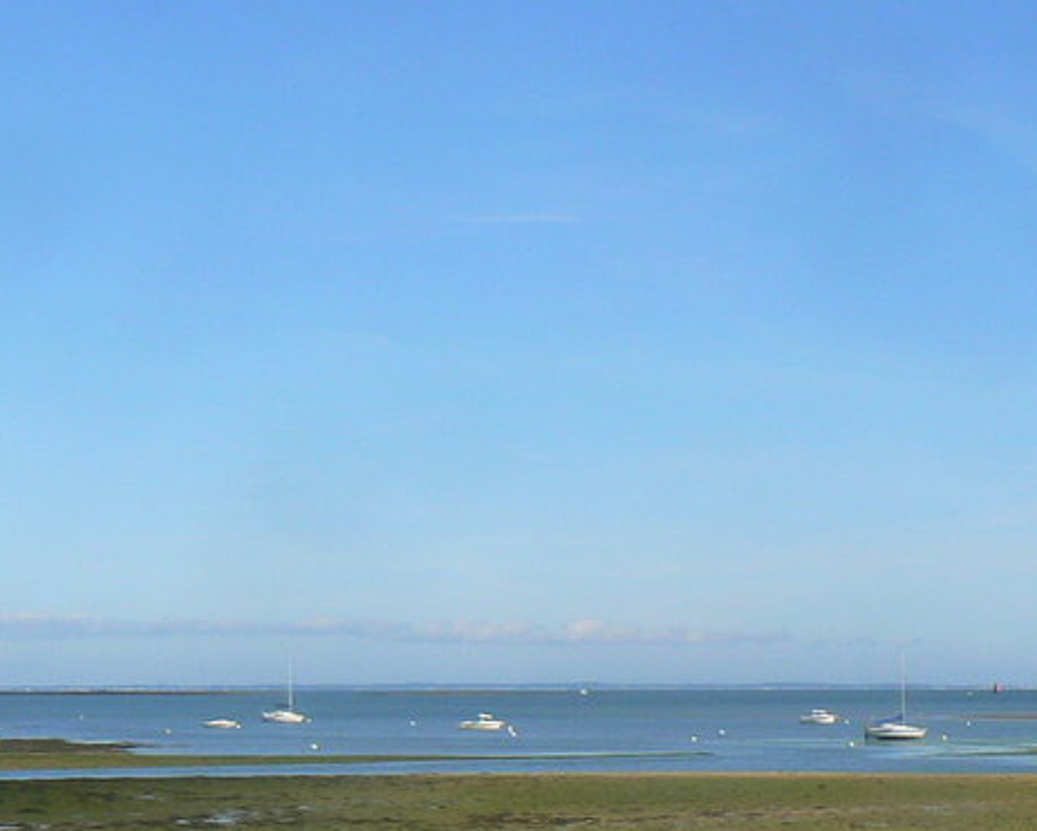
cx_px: 943
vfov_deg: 16.8
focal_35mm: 91
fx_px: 2795
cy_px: 679
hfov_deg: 20.6
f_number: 7.1
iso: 80
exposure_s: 1/400
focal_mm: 6
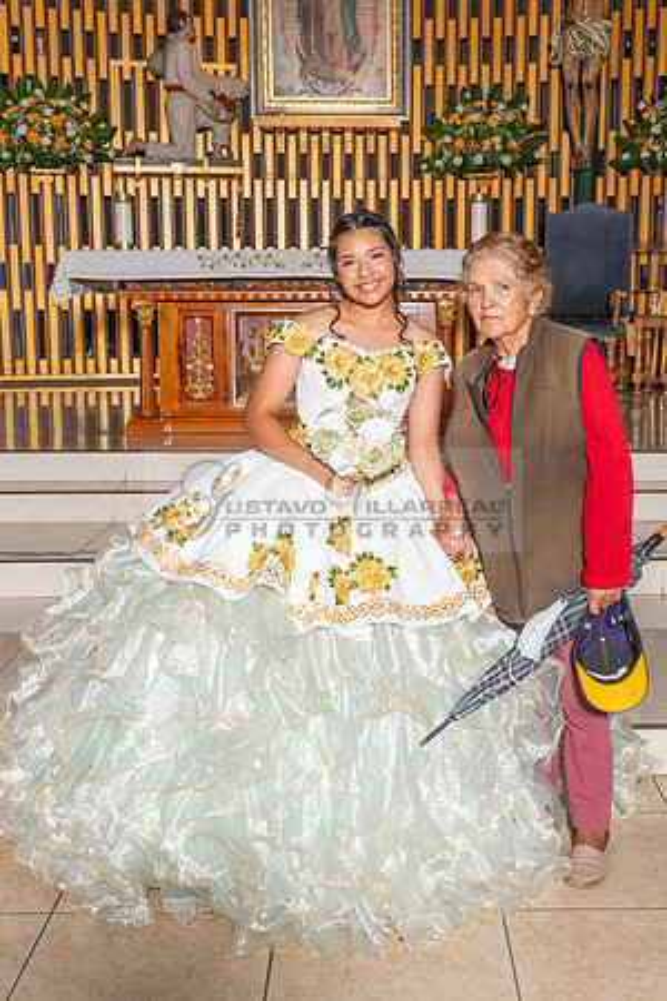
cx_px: 397
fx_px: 1282
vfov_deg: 42.6
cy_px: 494
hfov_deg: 29.1
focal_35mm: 46
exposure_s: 1/160
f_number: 7.1
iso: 320
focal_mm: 26
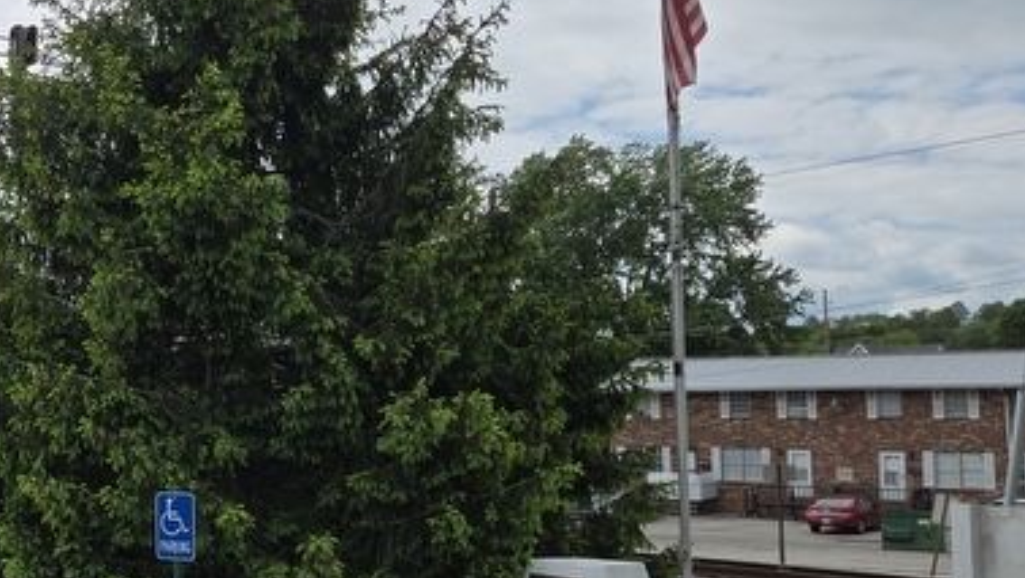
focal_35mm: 53
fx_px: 1441
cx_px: 5
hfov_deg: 35.5
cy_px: 293
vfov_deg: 22.7
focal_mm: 5.4
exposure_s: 1/2937
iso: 25
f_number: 1.8
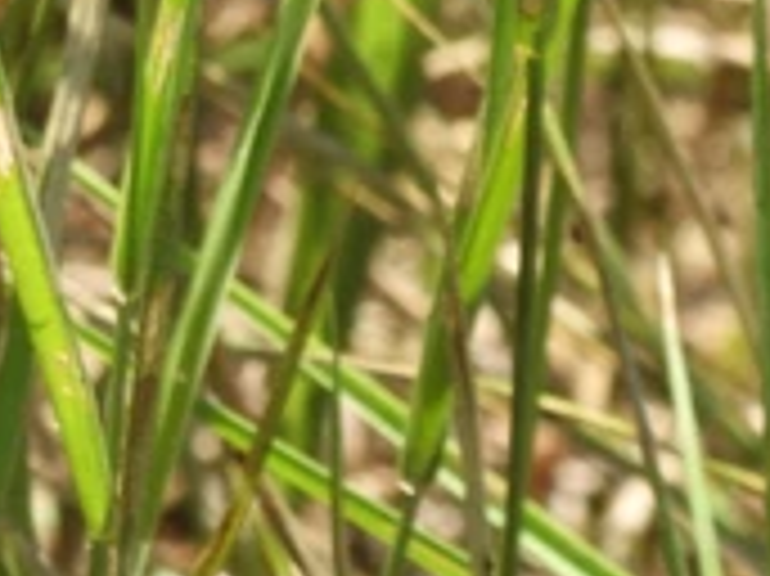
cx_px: 225
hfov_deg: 2.9
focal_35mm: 692
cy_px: 904
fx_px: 15382
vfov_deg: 2.1
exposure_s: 1/200
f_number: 5
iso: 100
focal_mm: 33
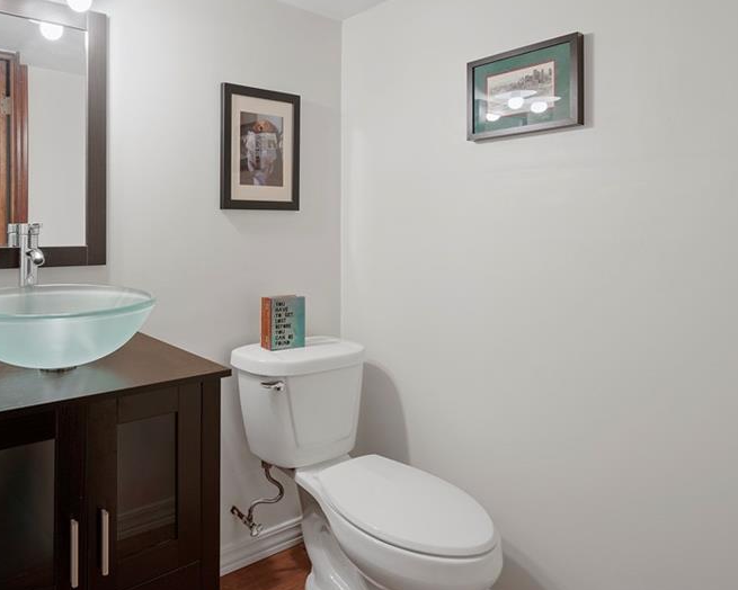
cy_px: 213
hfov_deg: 70.2
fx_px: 481
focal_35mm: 22
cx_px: 187
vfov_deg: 62.1
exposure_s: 1/4
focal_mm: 10
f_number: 8
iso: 400
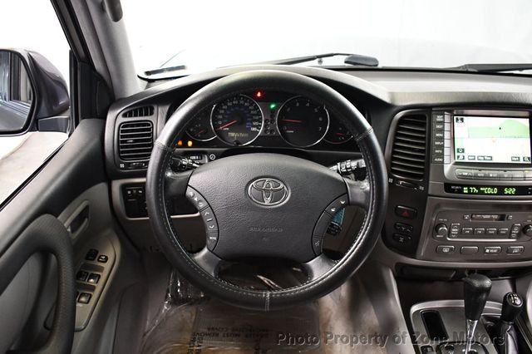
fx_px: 487
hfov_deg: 57.2
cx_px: 266
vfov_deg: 39.9
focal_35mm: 33
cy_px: 177
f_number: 3.8
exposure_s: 1/60
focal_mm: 22
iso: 4000
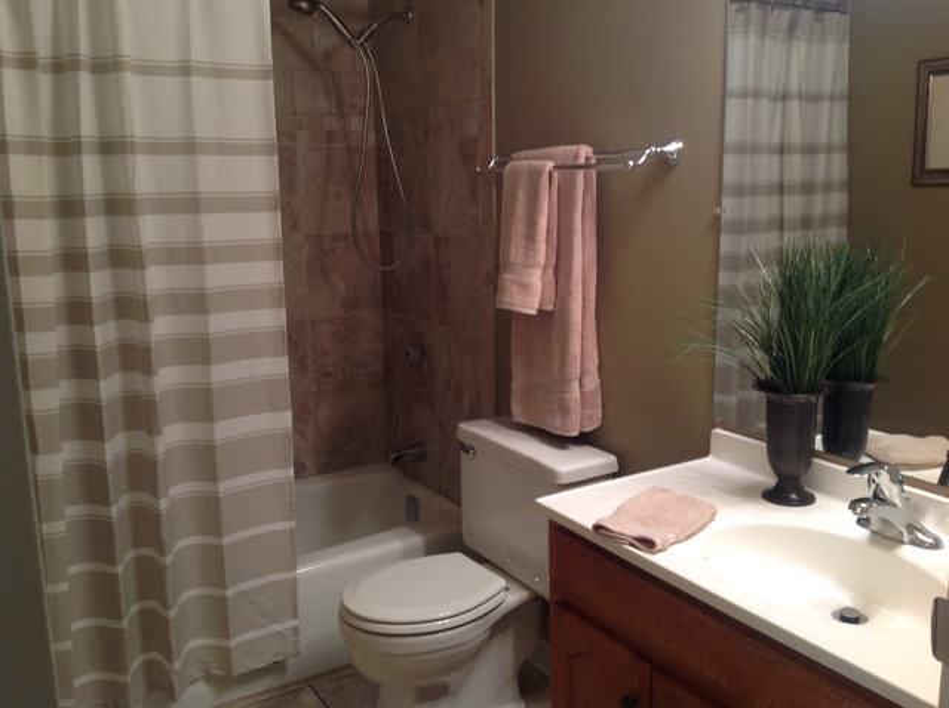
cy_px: 354
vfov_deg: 40.6
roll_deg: +0.5
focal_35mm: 35
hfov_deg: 52.7
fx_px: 958
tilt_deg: -11.3
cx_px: 474
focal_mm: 4.28
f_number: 2.4
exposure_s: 1/15
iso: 80
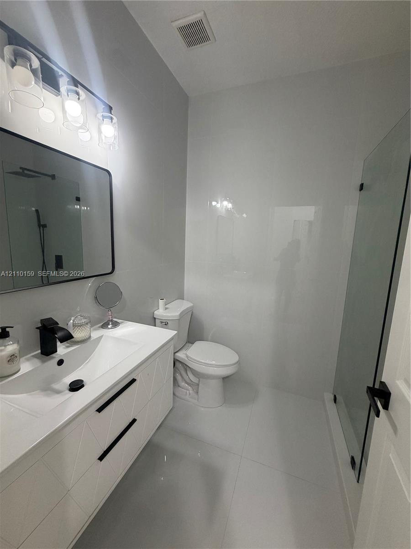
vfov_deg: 102.1
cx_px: 206
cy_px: 274
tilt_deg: -8.8
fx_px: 222
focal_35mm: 14
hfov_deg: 85.7
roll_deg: -1.9
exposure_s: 1/60
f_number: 2.2
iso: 160
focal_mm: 2.22
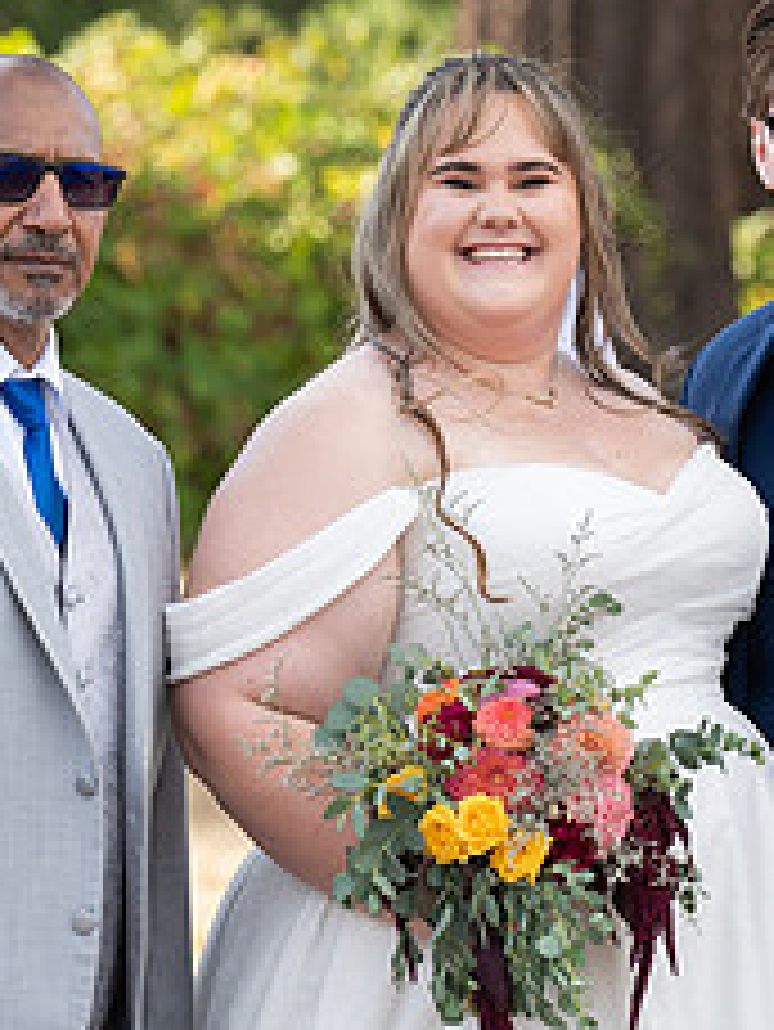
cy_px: 702
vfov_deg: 5.5
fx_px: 10723
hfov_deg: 4.1
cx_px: 792
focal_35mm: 360
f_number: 5
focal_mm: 133
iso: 250
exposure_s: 1/400
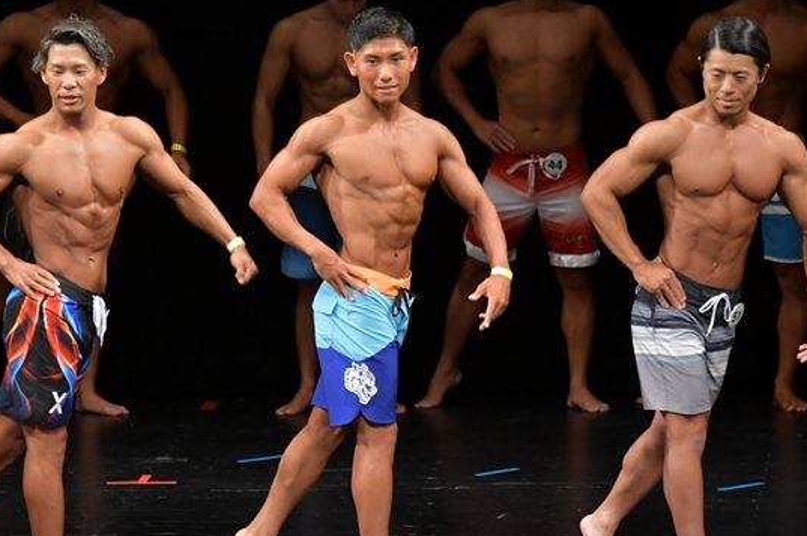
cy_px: 330
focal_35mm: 390
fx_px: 8734
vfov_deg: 3.5
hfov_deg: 5.3
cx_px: 345
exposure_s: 1/400
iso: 3200
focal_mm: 180
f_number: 5.6
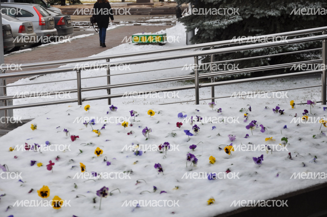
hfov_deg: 19.5
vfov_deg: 13.0
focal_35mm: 105
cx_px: 164
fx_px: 953
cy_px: 108
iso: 200
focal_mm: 70
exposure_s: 1/640
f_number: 6.3
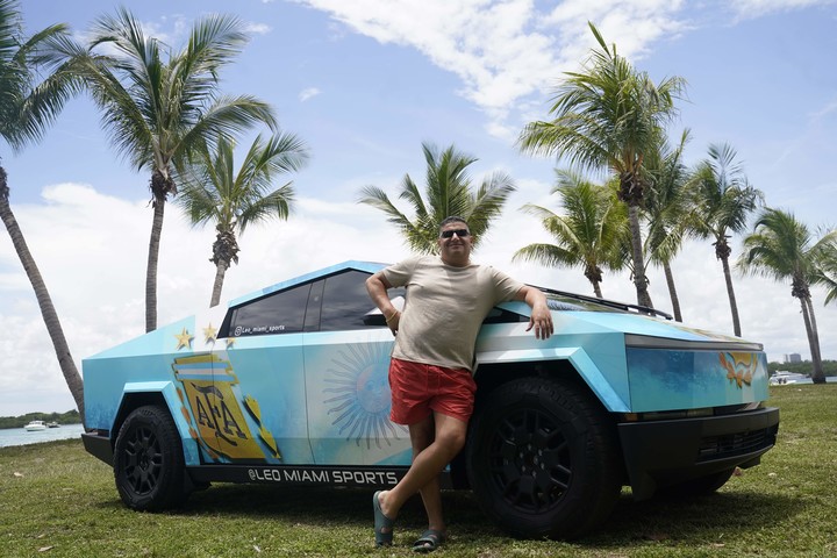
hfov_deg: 55.8
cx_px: 418
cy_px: 279
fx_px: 790
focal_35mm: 34
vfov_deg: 38.9
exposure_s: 1/1250
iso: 400
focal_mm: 34
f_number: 6.3
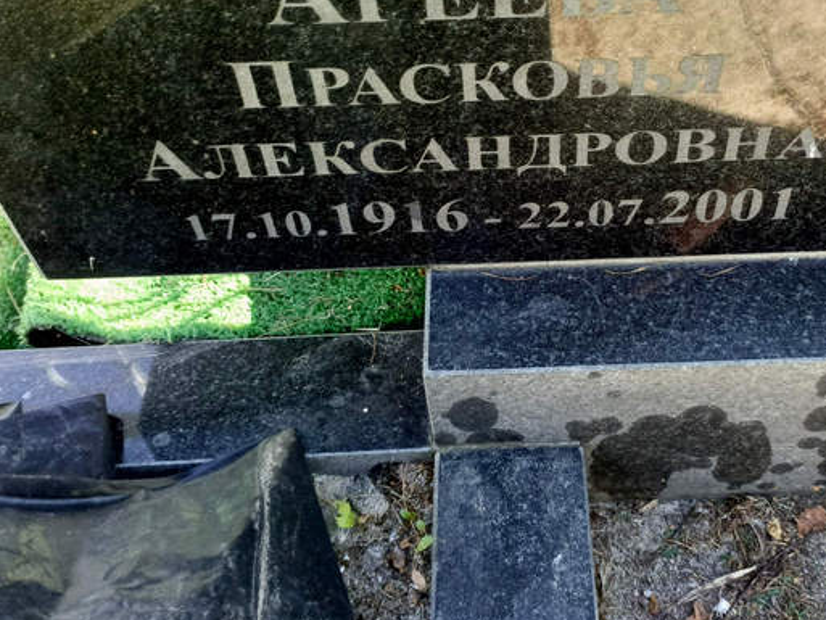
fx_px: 931
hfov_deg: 47.3
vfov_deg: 36.6
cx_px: 528
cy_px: 235
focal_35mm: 39
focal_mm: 4.76
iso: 205
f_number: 1.69
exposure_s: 1/100
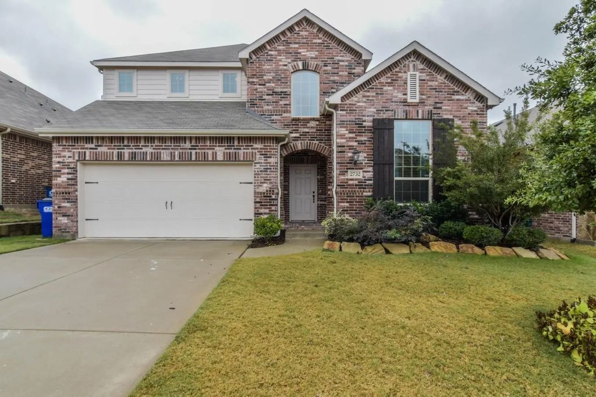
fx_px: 286
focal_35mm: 17
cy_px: 198
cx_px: 298
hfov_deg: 92.4
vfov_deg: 69.7
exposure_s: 1/30
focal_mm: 11.5
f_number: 16
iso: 200
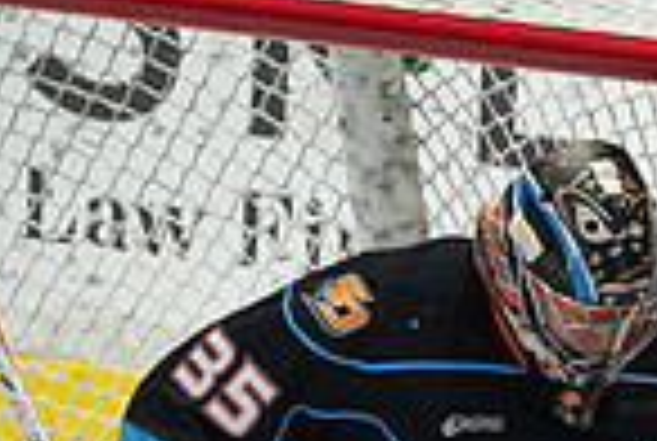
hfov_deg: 0.7
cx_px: 1353
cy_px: 482
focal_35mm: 2885
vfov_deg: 0.5
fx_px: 52758
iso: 1600
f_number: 4
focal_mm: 600
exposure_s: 1/640
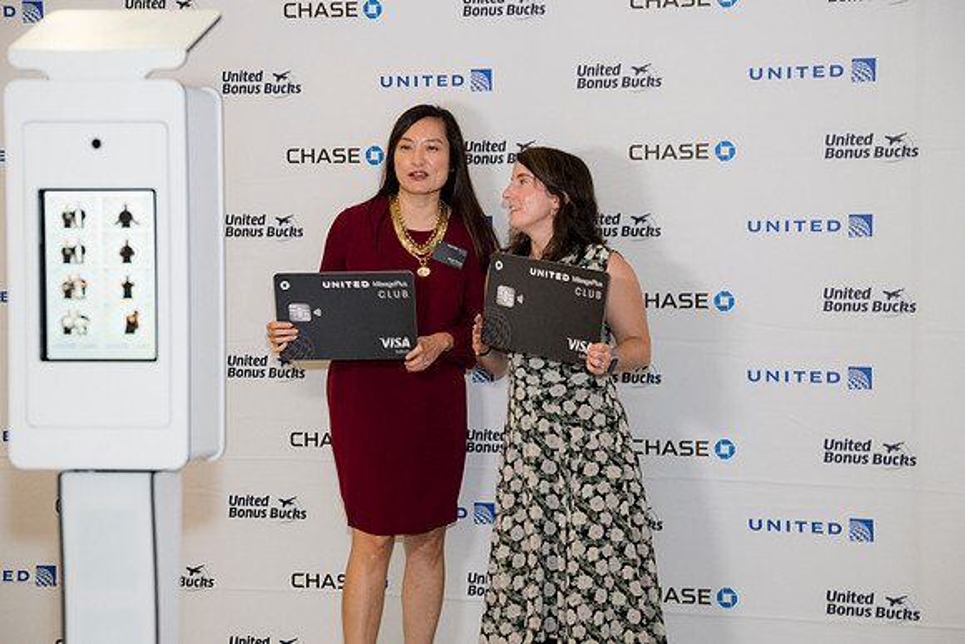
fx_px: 2225
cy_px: 322
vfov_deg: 16.5
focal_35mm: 83
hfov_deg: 24.5
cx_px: 482
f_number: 3.5
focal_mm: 83
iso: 1400
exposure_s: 1/50
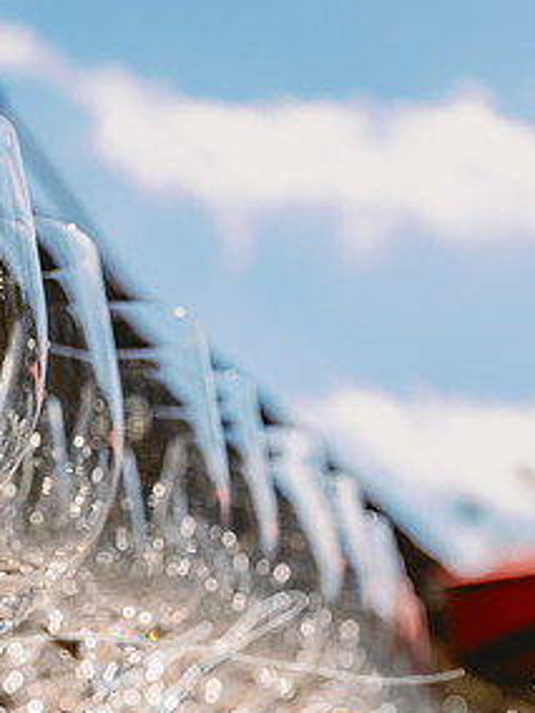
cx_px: 163
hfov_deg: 14.8
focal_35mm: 100
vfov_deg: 19.6
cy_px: 448
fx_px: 2061
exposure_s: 1/1000
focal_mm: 51
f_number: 5.6
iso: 125
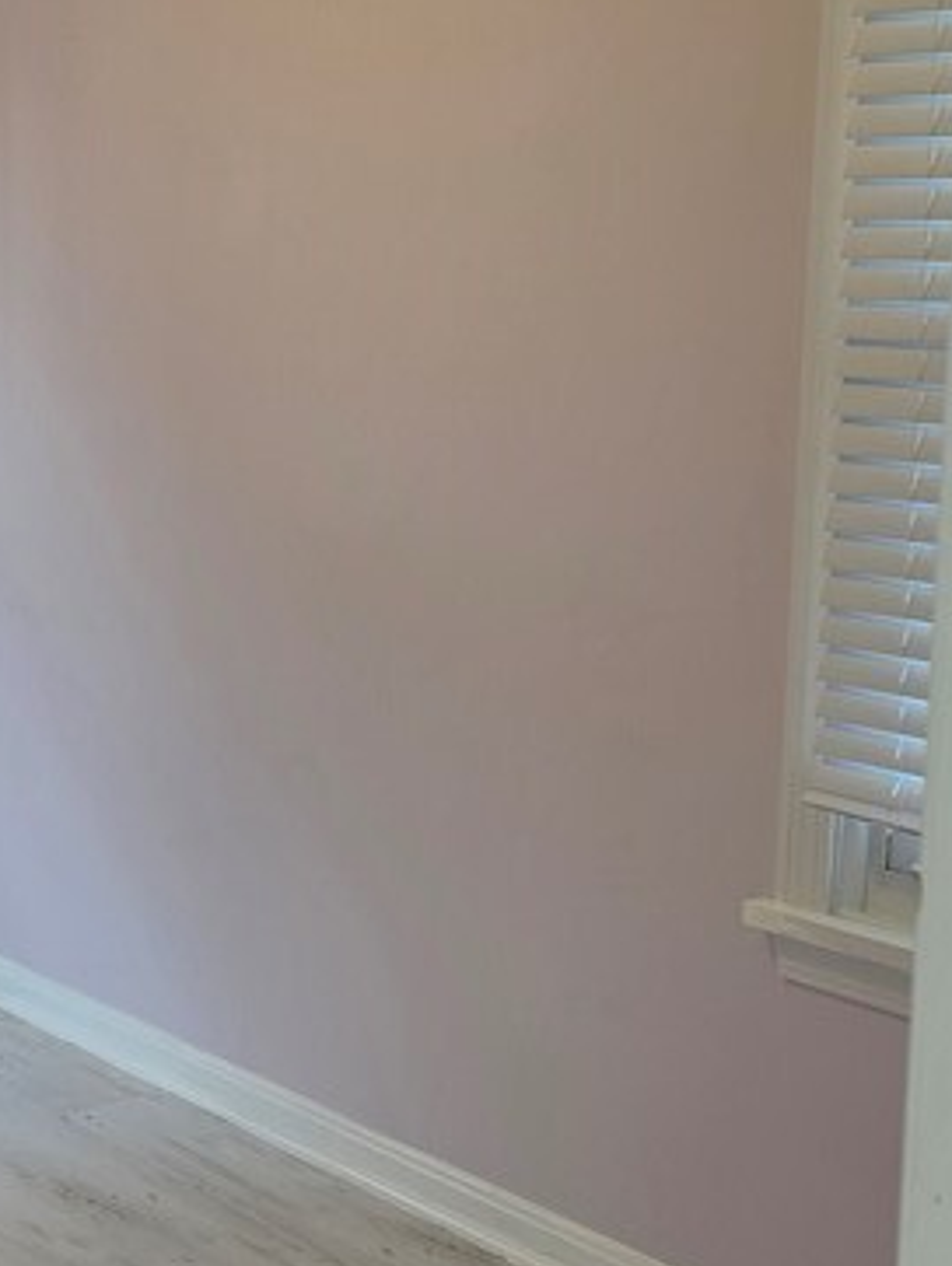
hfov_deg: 20.5
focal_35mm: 65
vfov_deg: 29.8
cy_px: 605
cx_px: -304
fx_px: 2381
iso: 100
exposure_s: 1/180
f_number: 1.4
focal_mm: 6.5
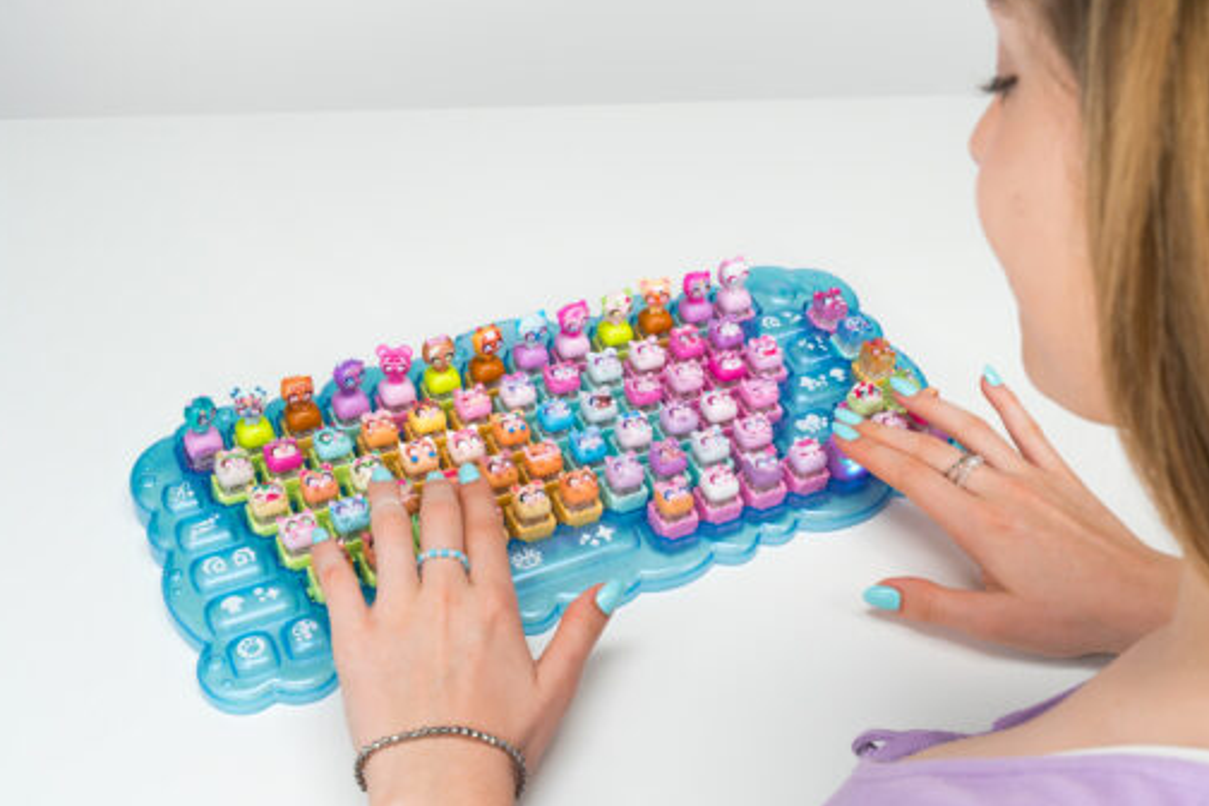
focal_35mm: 46
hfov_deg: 42.7
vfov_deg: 29.2
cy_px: 440
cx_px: 667
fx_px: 1545
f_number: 13
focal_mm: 41
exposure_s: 1/250
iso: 2500
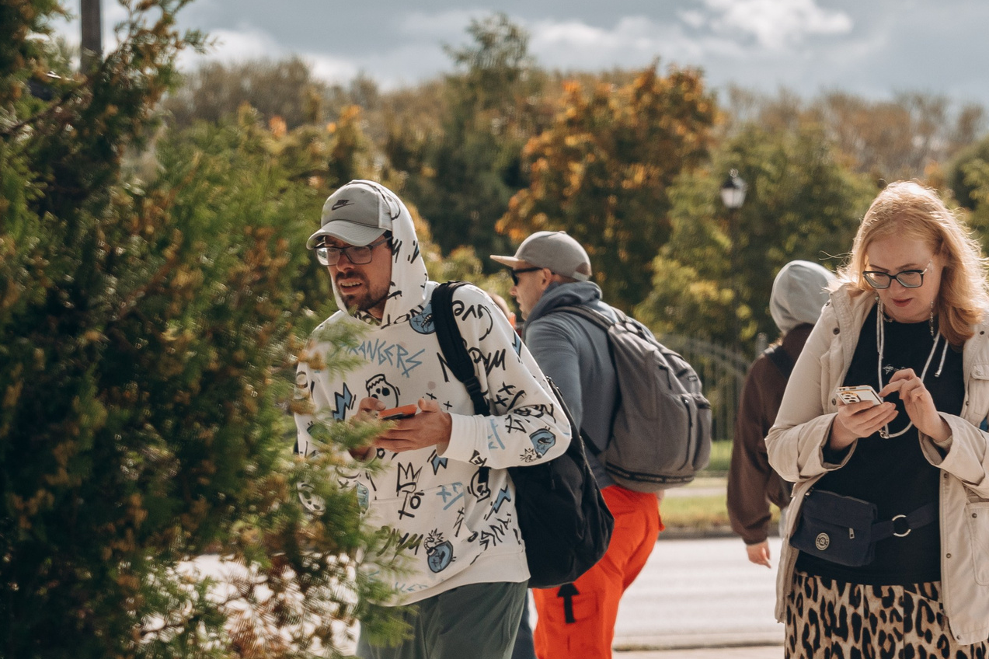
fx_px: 4696
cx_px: 852
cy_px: 528
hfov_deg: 12.0
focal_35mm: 171
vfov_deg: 8.0
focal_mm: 83
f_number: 4
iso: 500
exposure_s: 1/1000
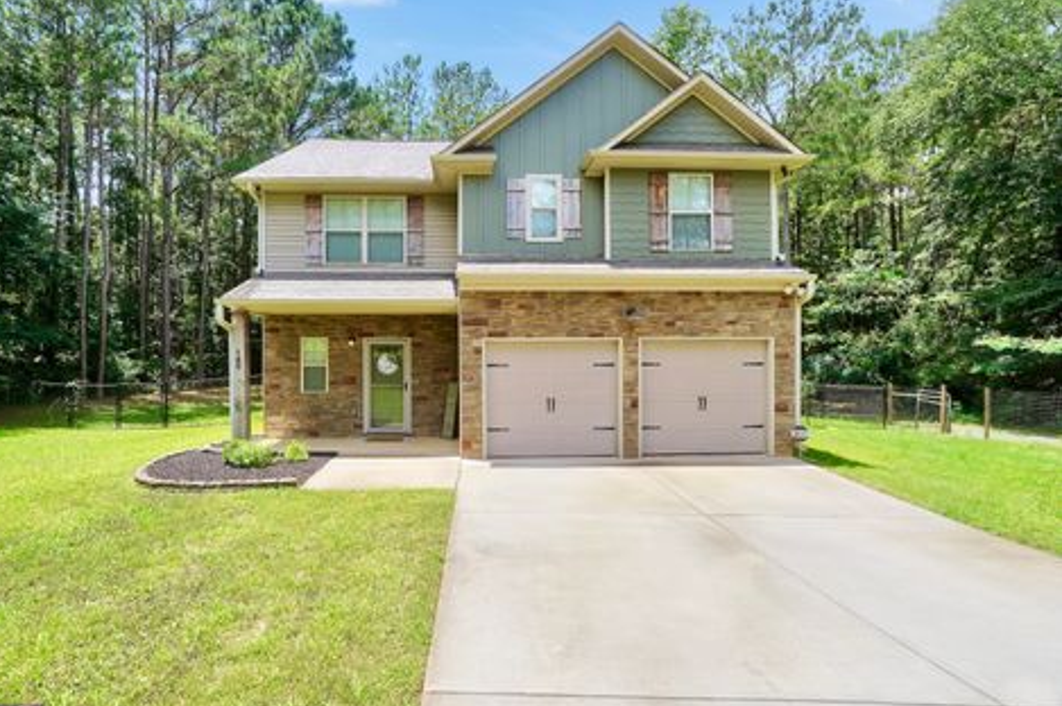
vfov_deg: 73.6
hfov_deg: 96.7
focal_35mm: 16
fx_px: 472
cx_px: 498
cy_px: 365
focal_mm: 10
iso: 100
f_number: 8
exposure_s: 1/125
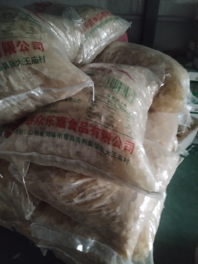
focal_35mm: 26
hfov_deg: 53.1
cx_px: 99
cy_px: 132
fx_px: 198
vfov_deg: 67.3
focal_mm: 4.25
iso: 2474
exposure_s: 1/33.3
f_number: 1.8
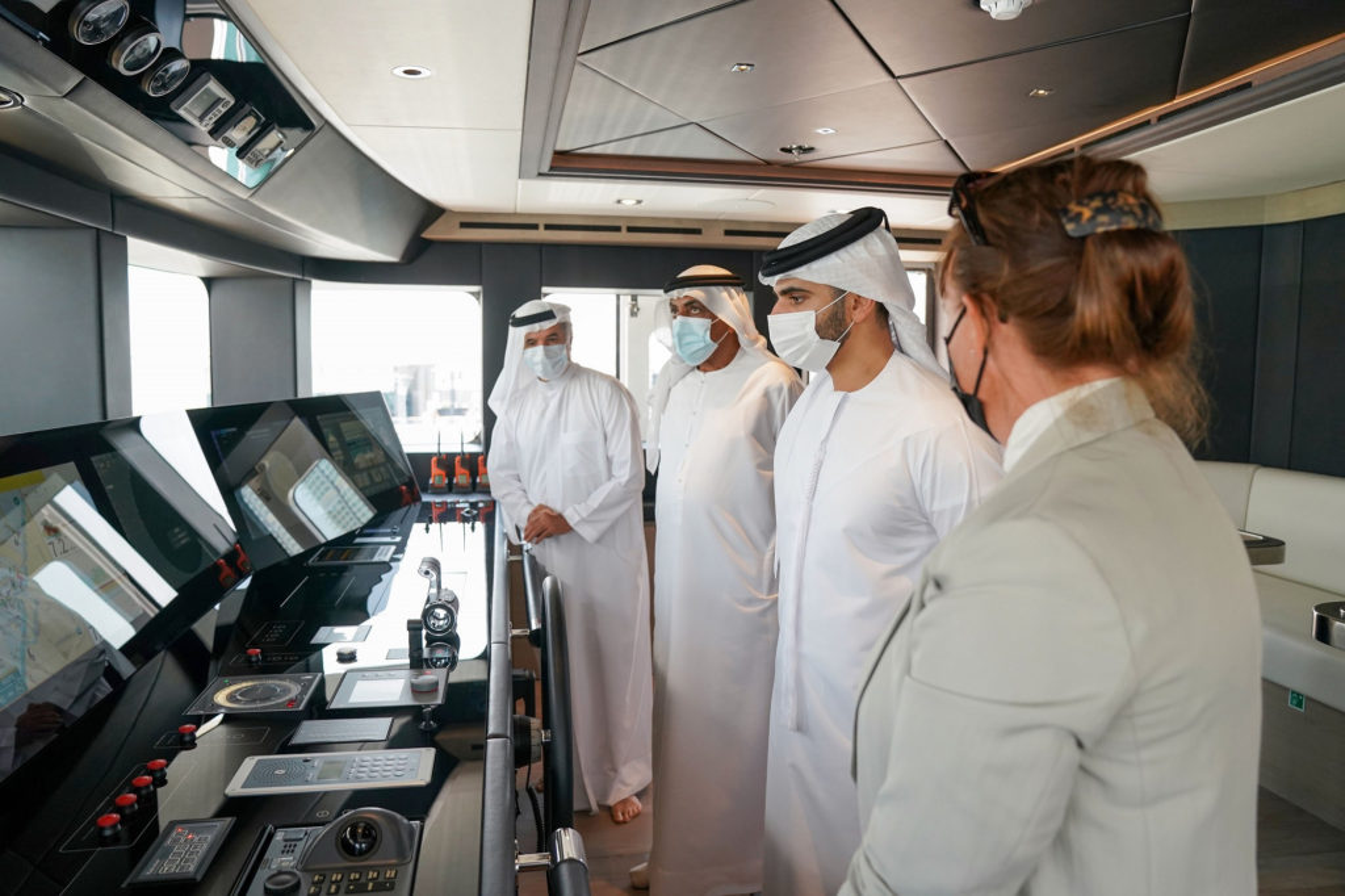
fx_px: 896
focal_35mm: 24
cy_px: 448
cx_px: 672
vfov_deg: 53.1
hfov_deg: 73.8
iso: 1250
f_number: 3.5
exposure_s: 1/800
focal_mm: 24
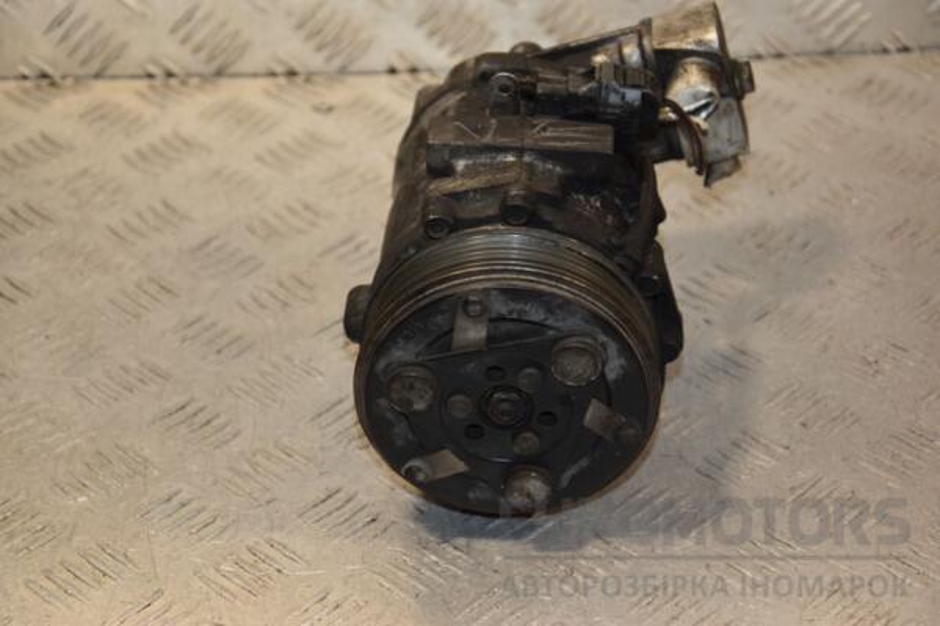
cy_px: 313
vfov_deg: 14.7
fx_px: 2428
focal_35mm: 93
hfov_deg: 21.9
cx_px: 470
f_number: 5.3
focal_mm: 62
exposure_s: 1/200
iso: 800
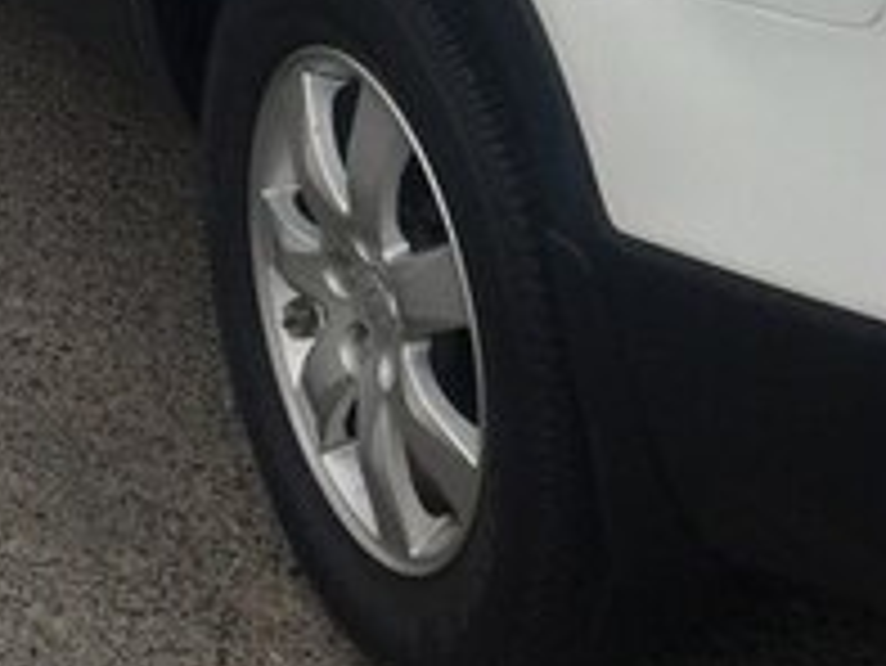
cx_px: 873
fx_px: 2484
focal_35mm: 97
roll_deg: -1.1
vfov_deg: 14.2
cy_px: -358
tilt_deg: -12.5
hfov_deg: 19.7
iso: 32
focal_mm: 4.15
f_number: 2.2
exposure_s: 1/1580
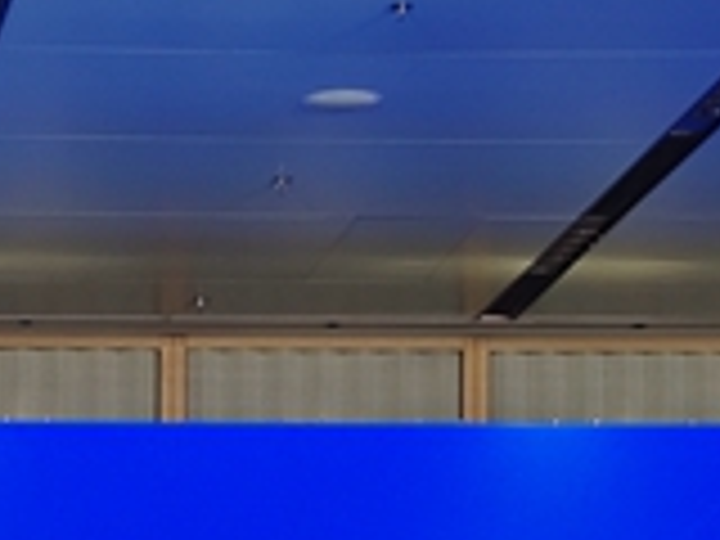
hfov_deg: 8.3
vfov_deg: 6.1
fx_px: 4888
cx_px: -207
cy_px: 1094
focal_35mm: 235
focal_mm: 6.55
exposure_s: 1/100
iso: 100
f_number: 1.6
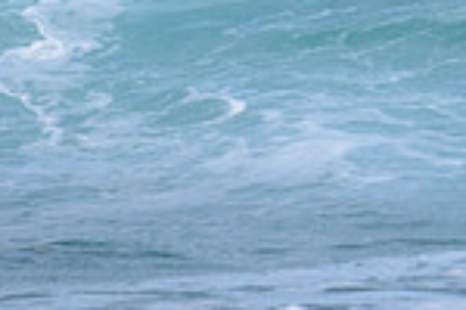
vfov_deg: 0.6
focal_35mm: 2376
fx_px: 30754
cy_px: -165
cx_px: 915
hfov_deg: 0.9
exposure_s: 1/2000
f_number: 5.6
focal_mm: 500
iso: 280
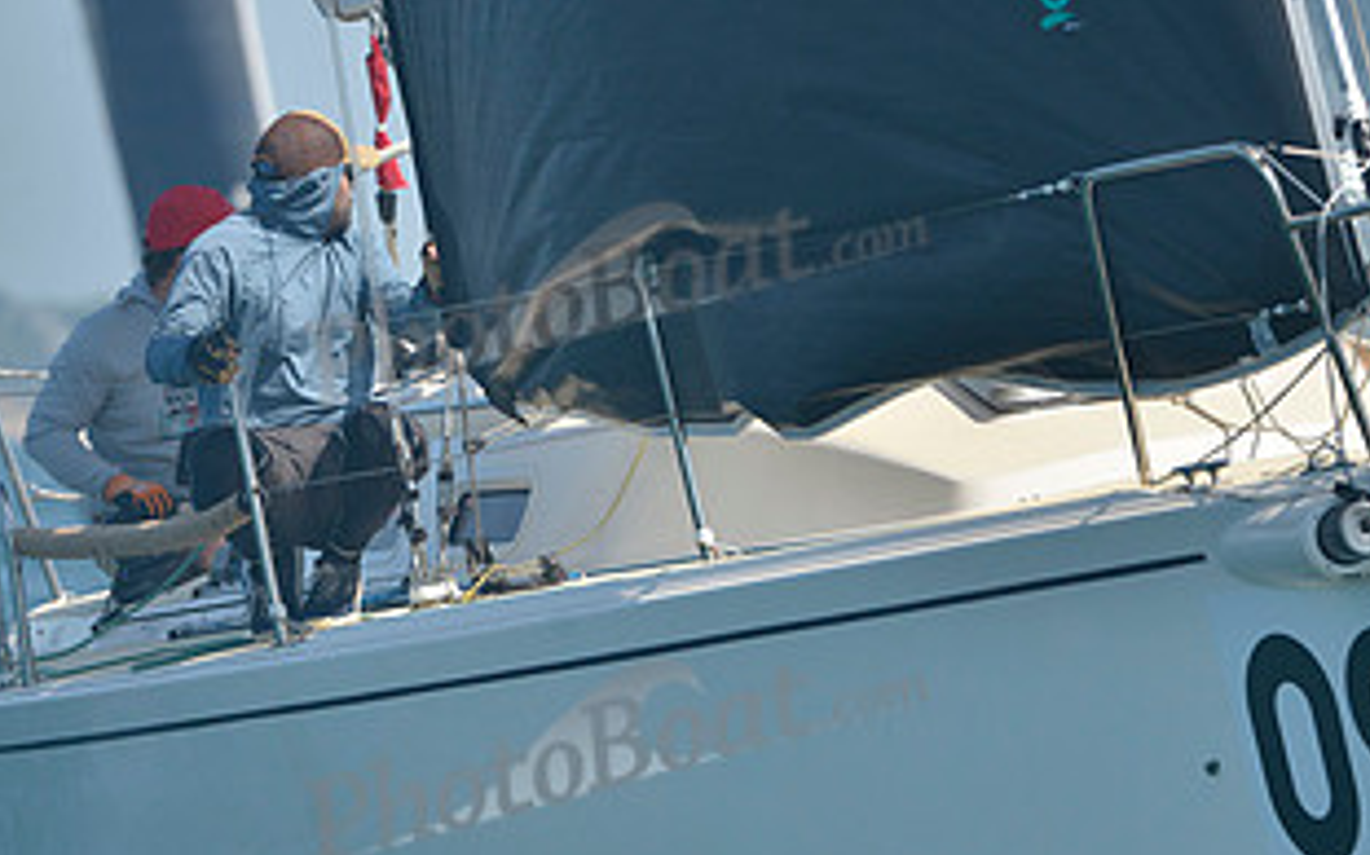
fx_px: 17054
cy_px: 461
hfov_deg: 4.6
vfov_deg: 2.9
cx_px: 1159
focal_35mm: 457
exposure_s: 1/1000
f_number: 6.3
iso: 280
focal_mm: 240
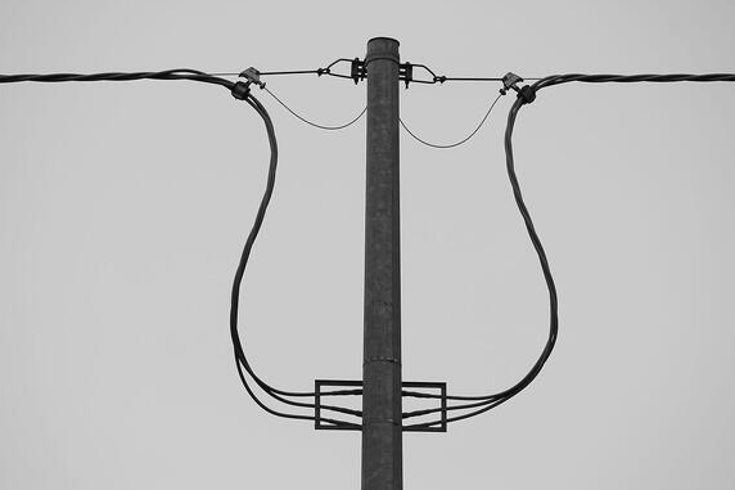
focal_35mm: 192
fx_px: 3919
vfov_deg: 7.1
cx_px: 376
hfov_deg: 10.7
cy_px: 252
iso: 200
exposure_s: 1/2000
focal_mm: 121.8
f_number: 5.6
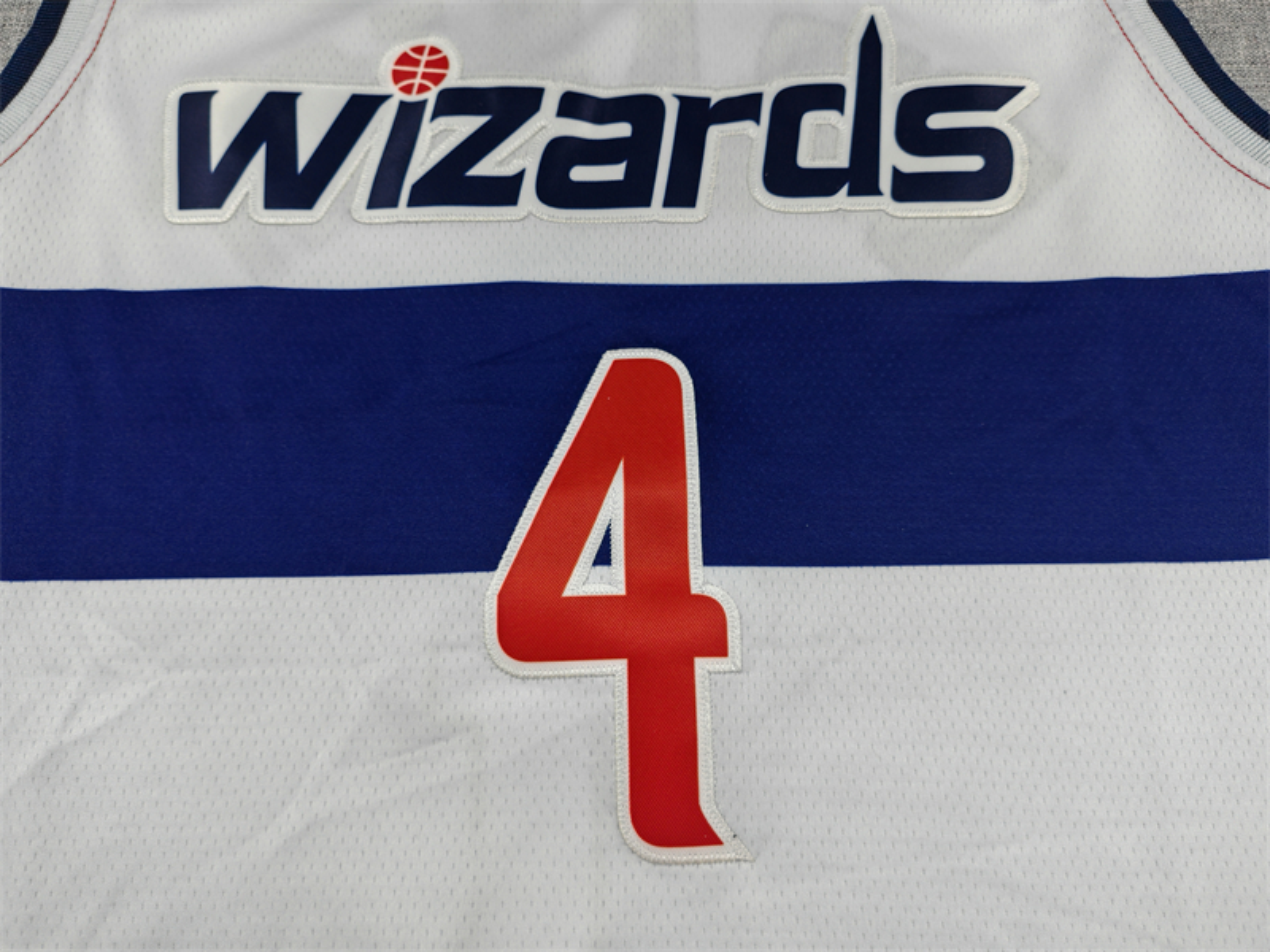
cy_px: 476
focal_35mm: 25
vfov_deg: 54.9
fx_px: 917
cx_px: 635
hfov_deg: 69.4
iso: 64
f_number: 1.9
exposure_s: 1/100
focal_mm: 5.3
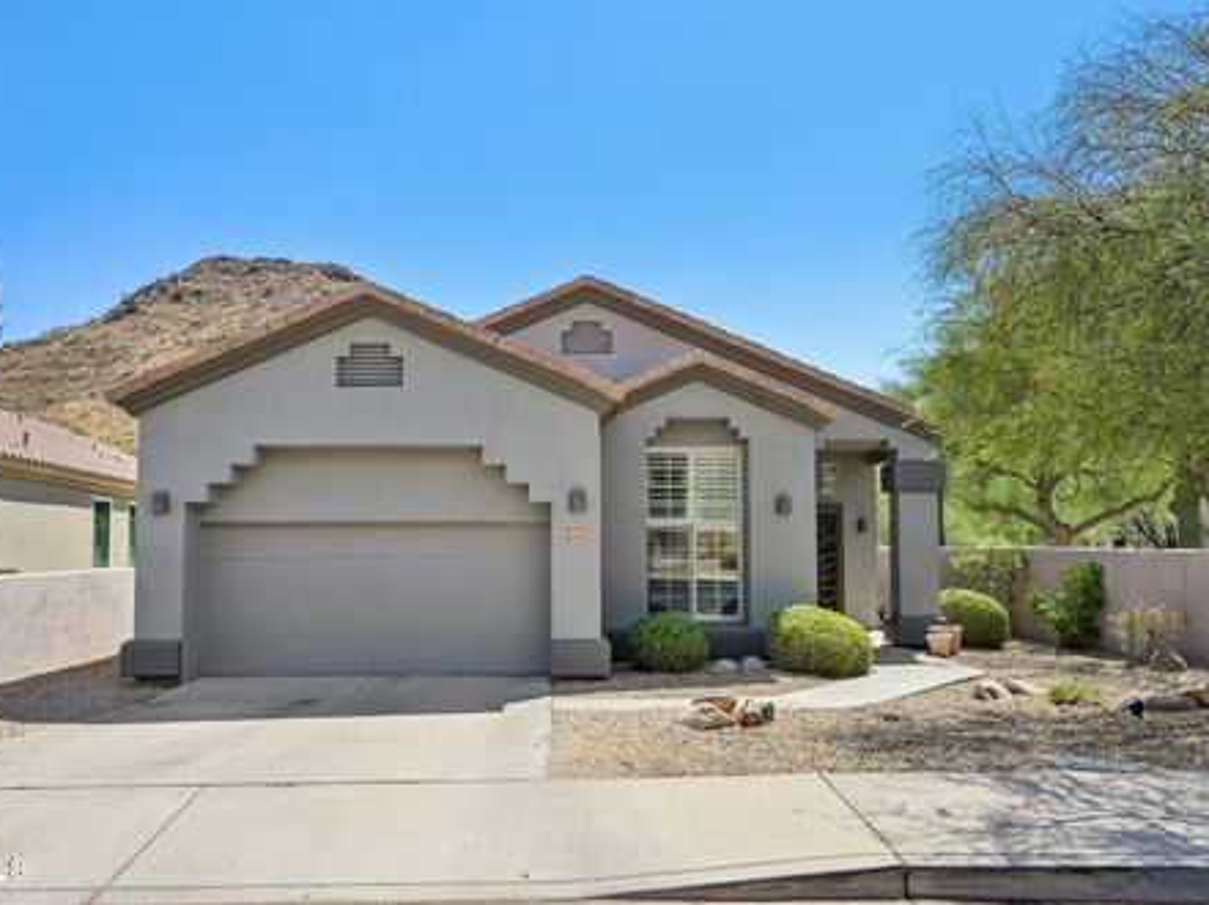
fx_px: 857
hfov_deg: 70.3
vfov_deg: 55.7
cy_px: 454
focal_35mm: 25
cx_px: 557
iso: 640
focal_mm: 22.5
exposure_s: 1/1600
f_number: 8
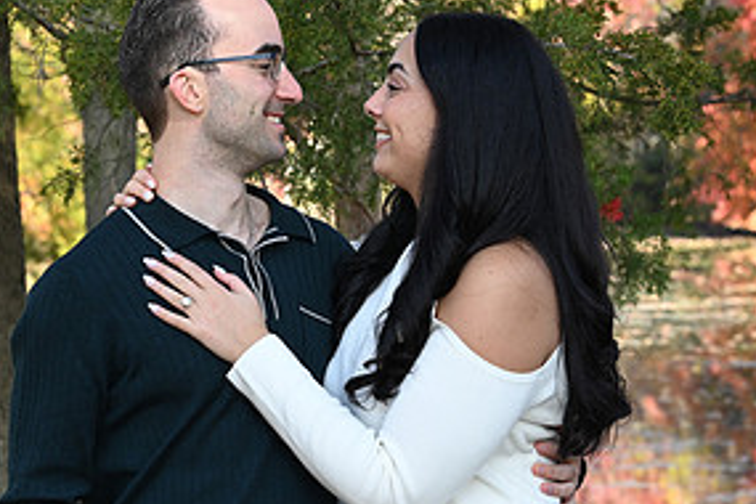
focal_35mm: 173
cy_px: 322
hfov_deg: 11.9
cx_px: 387
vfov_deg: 7.9
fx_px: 3633
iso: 320
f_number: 8
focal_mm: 85
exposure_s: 1/160
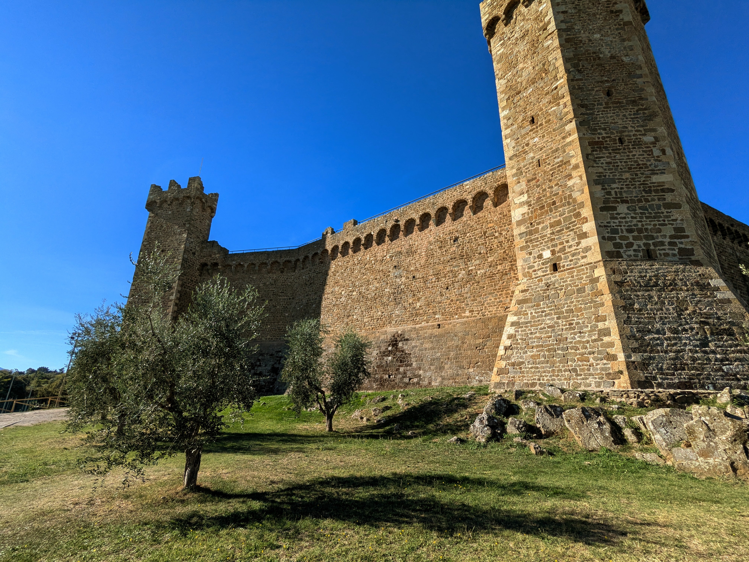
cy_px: 281
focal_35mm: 16
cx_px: 374
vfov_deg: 78.1
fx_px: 346
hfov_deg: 94.5
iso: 35
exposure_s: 1/1222
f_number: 2.2
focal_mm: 2.35
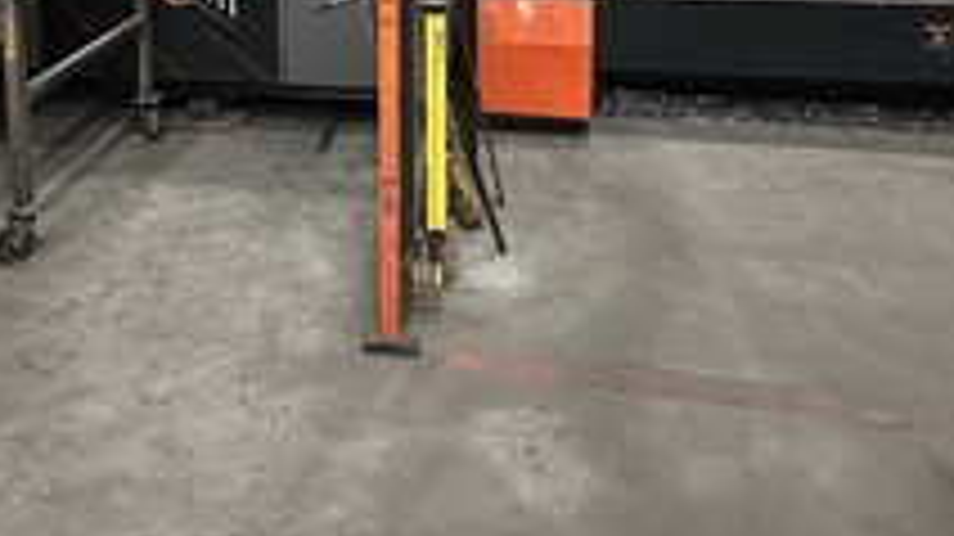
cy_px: -155
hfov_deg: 54.9
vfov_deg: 27.5
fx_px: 910
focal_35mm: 36
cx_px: 382
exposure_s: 1/60
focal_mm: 2.22
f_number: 2.2
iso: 1000
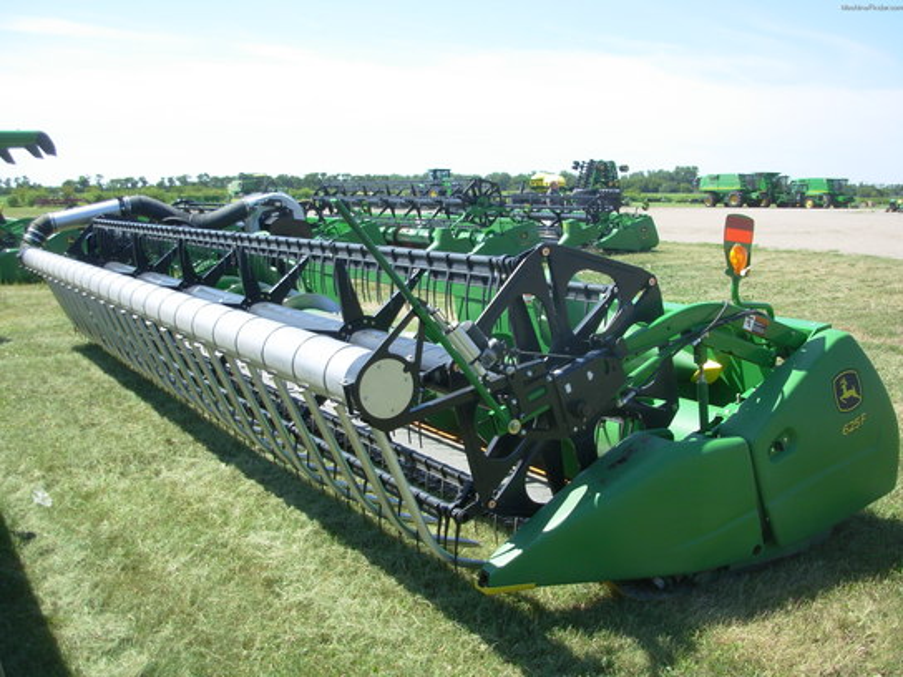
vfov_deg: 37.7
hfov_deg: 49.0
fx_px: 991
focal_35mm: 38
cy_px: 338
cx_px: 452
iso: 50
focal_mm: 6.3
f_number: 2.9
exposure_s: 1/512
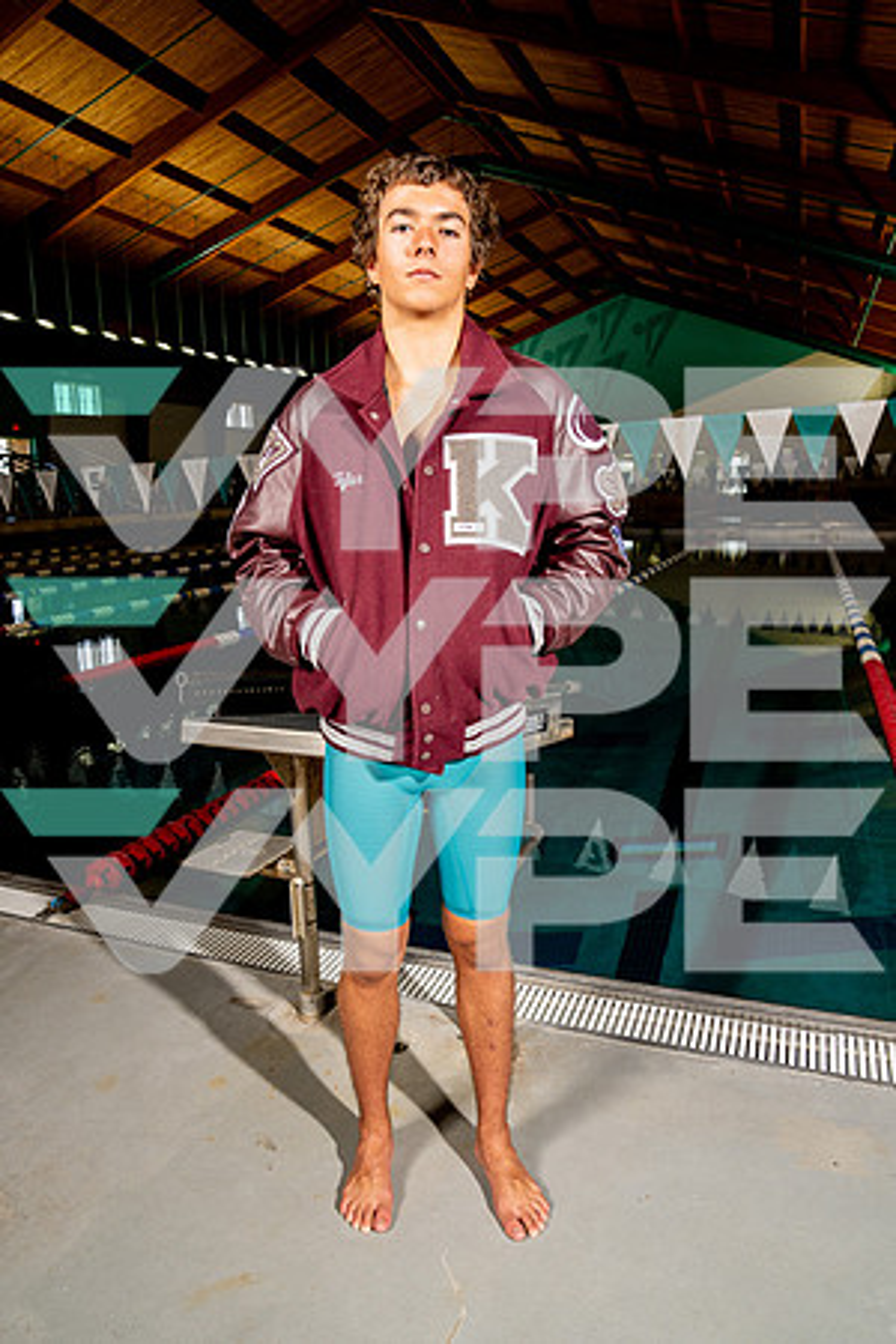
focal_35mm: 24
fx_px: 896
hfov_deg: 53.1
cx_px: 448
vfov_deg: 73.7
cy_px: 672
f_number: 7.1
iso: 400
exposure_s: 1/125
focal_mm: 24
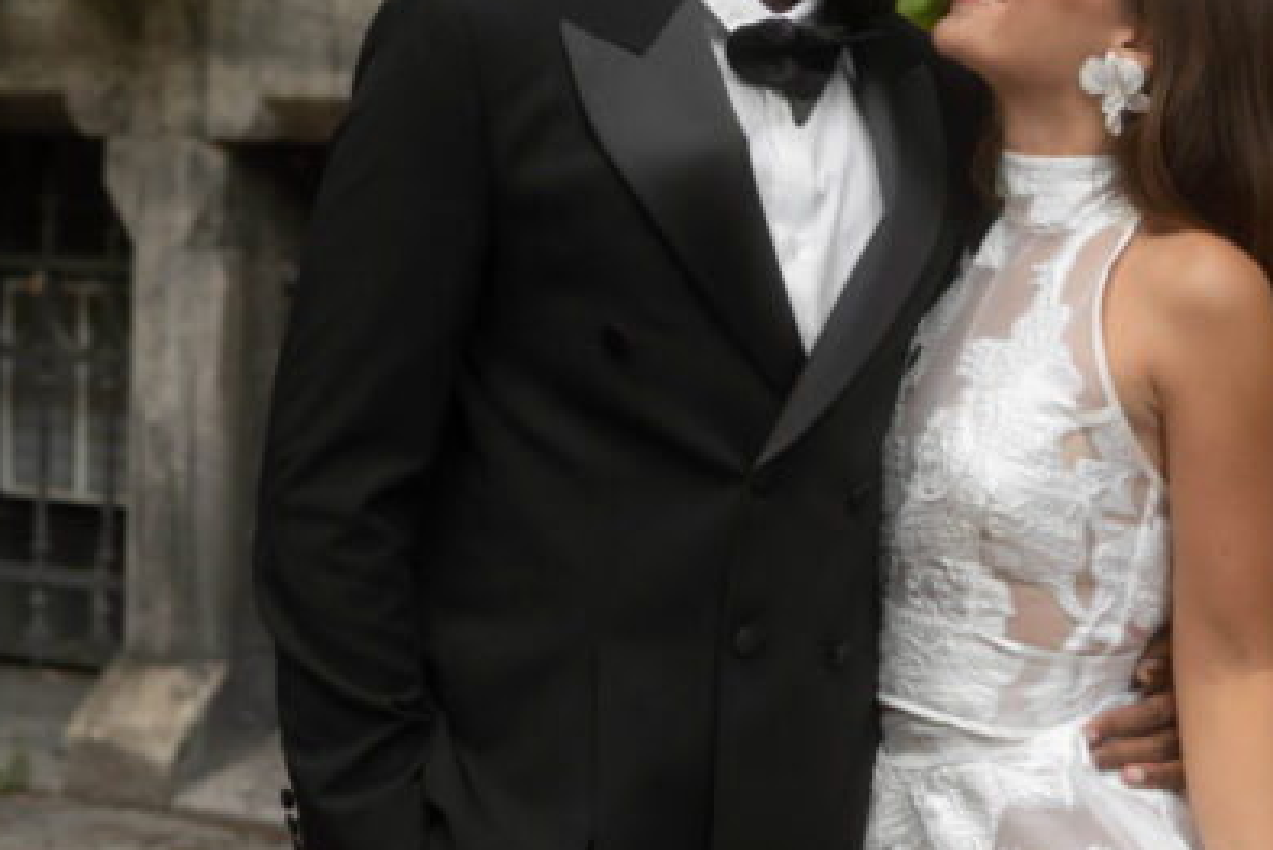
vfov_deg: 14.8
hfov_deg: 22.2
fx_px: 3219
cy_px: 57
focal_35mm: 91
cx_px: 895
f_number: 2.2
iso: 200
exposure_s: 1/125
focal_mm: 35
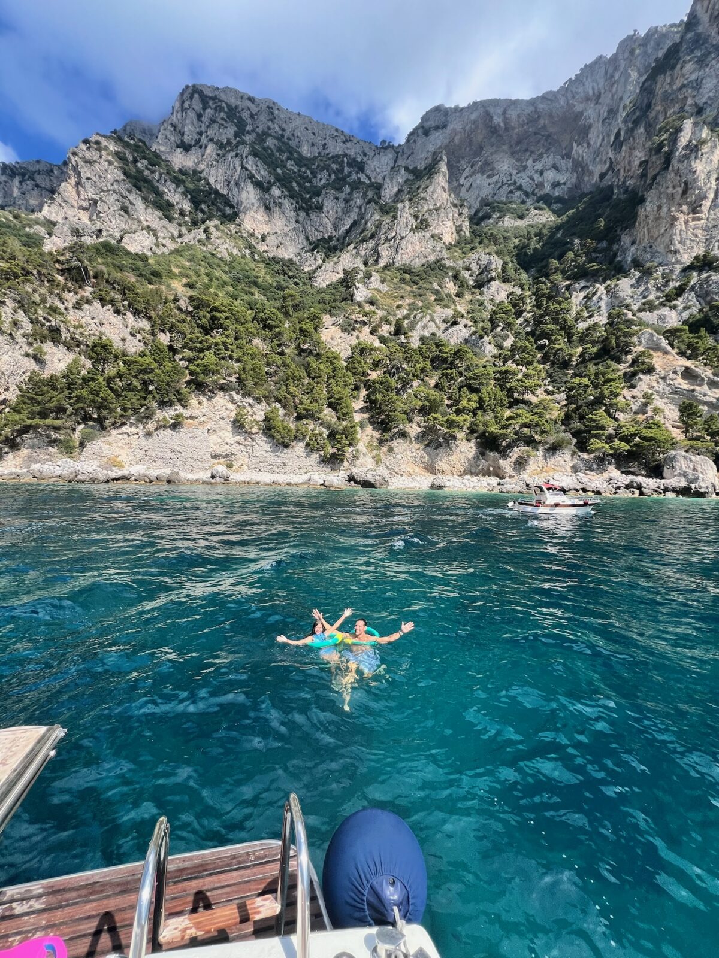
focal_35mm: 13
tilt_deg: +0.1
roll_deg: -0.2
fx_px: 360
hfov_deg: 89.9
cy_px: 479
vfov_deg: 106.2
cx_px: 360
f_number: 1.8
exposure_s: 1/853
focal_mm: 1.57
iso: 32
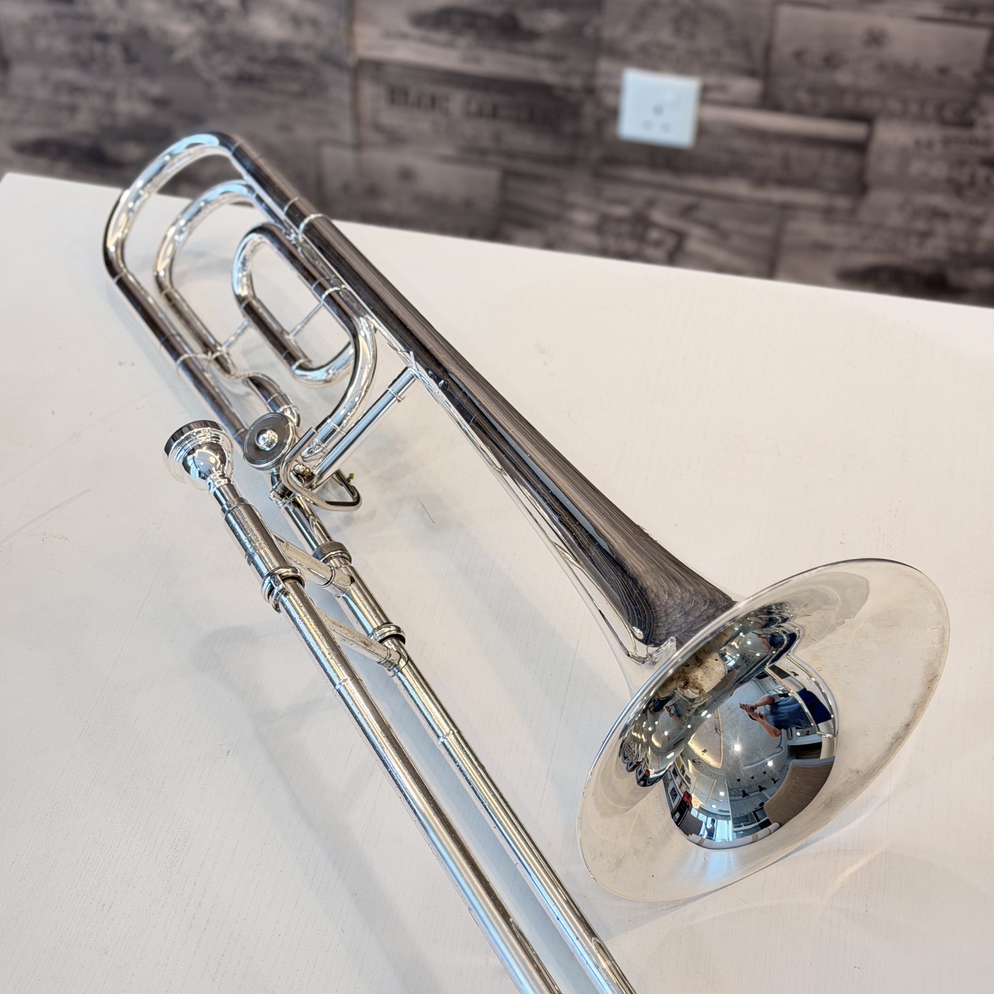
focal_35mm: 57
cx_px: 494
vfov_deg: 30.0
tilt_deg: -43.9
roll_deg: -1.4
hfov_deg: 30.0
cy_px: 515
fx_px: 1852
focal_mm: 6.76
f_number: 1.78
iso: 80
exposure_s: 1/50
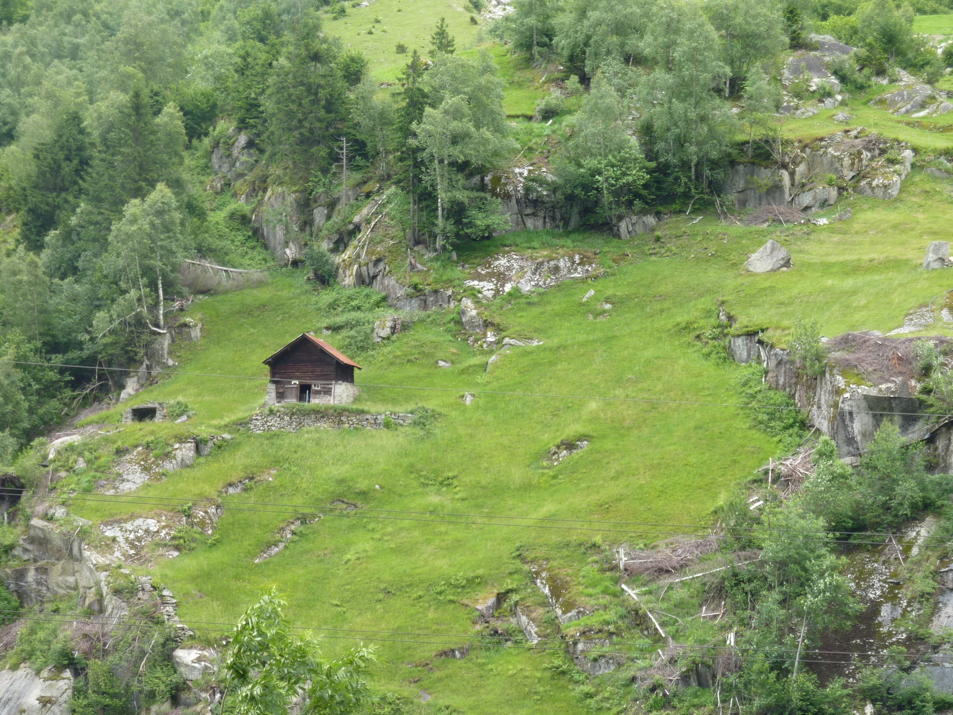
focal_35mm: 119
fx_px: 3276
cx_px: 476
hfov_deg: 16.6
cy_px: 358
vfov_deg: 12.5
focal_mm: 19.5
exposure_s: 1/50
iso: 80
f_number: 4.4
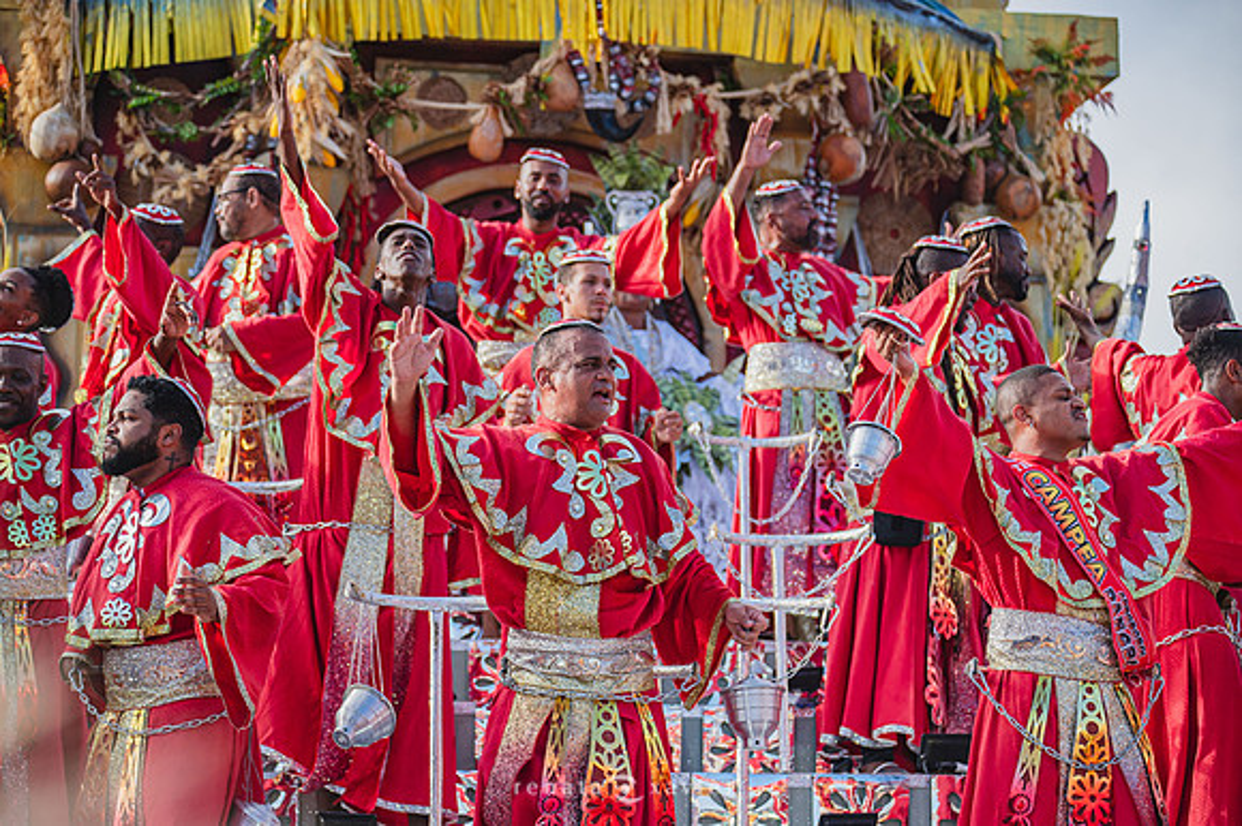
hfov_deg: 17.1
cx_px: 621
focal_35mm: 120
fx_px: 4137
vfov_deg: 11.4
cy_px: 413
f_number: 5.6
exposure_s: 1/1600
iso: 400
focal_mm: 120
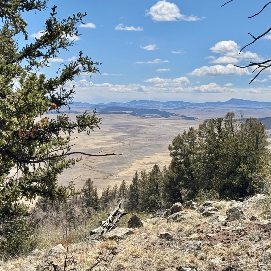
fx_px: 523
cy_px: 139
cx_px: 118
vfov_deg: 29.1
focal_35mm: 59
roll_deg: -0.7
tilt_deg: -4.0
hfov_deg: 29.0
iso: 64
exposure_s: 1/6410
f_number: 1.78
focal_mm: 6.76
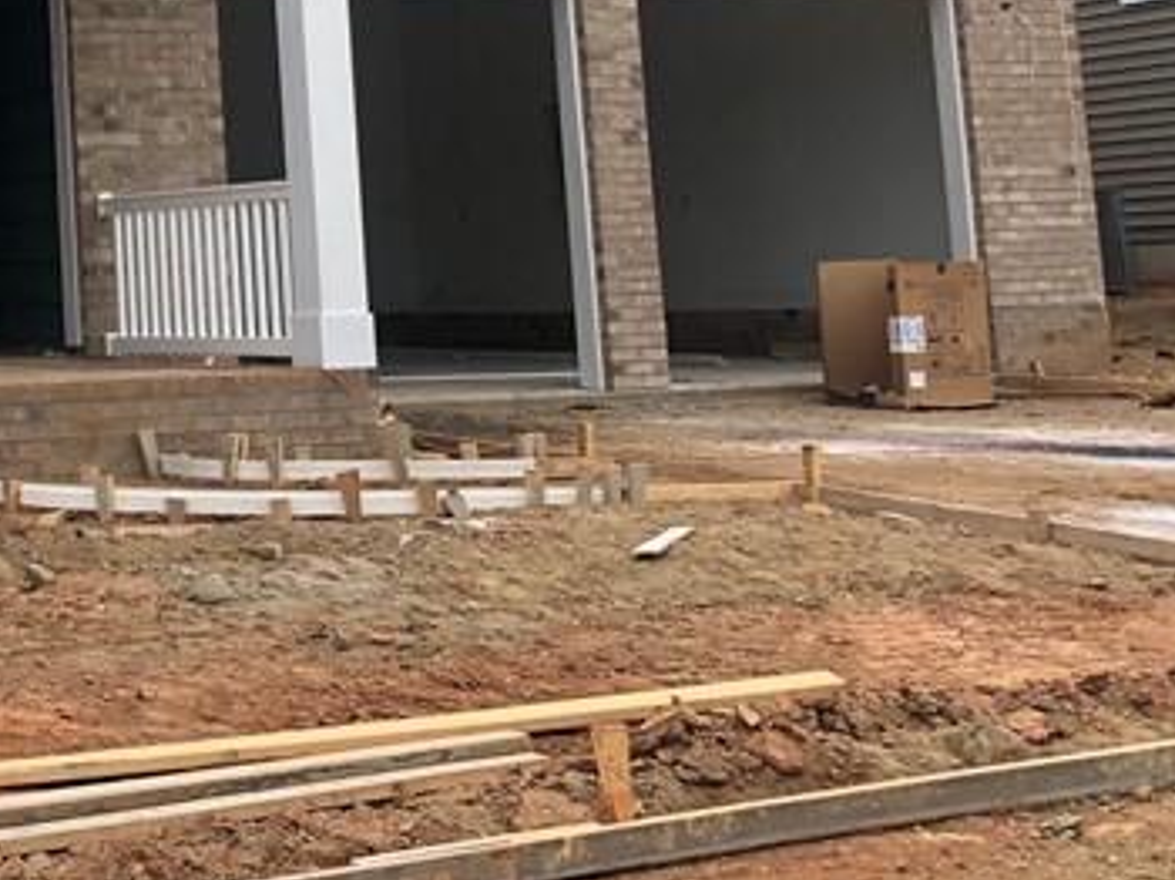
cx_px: -191
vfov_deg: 17.1
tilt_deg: +9.2
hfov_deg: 22.2
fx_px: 2781
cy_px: -181
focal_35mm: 82
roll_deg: +2.5
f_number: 1.8
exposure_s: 1/1012
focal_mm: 4
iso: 20
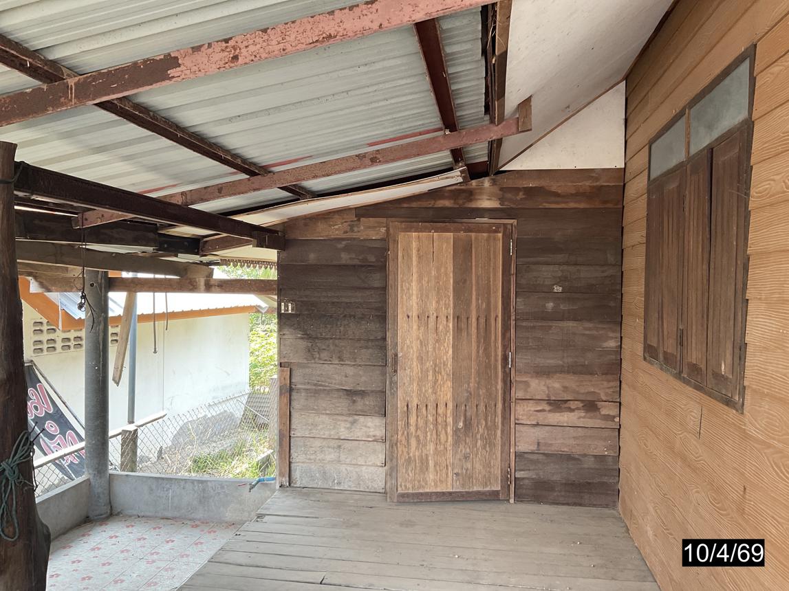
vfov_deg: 48.2
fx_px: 661
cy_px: 296
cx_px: 394
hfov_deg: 61.7
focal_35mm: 29
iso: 40
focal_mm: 3
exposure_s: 1/100
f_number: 1.8
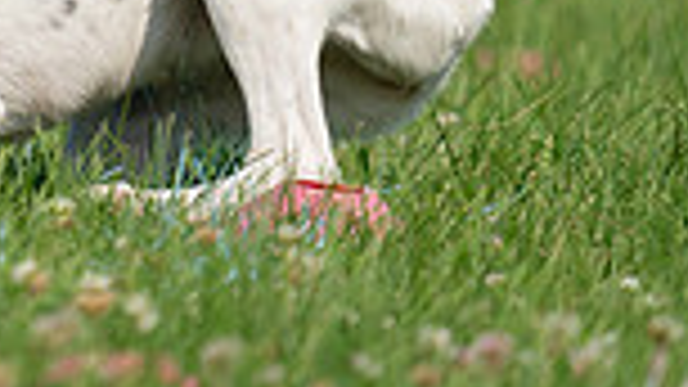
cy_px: -457
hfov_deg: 1.0
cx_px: -531
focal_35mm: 2175
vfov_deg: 0.6
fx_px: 39672
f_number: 6.3
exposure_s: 1/4000
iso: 640
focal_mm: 547
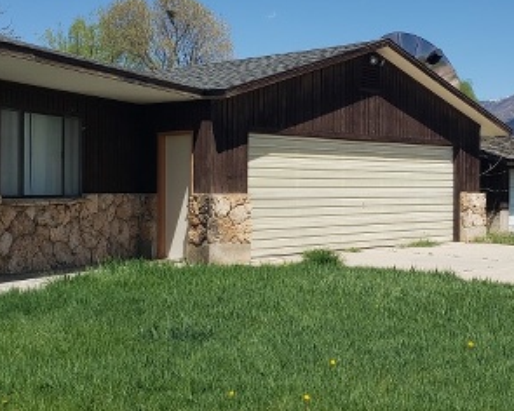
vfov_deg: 27.5
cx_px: 385
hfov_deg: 33.5
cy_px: 164
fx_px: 837
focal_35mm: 55
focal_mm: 4.3
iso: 50
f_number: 2.4
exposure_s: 1/1909
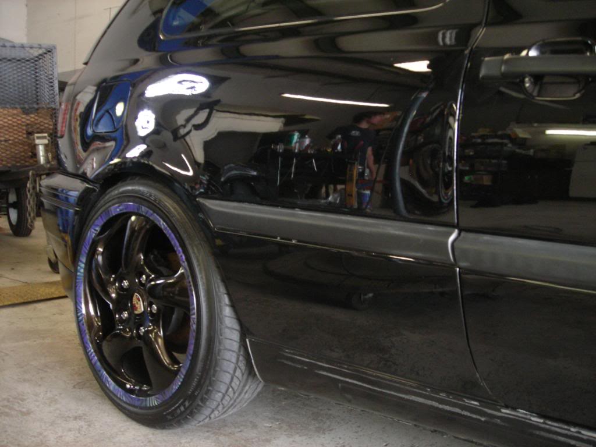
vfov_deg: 37.7
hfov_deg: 49.0
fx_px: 654
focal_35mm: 38
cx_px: 298
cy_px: 224
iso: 200
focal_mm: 6.3
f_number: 3.2
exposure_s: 1/9.6
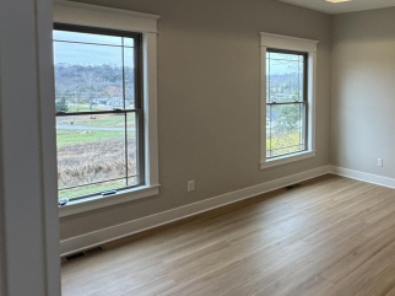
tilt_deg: -2.0
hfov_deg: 52.1
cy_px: 102
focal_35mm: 29
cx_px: 375
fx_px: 331
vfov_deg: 47.5
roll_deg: -1.0
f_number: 2.2
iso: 160
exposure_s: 1/120
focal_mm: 2.22
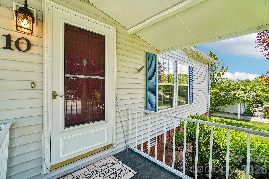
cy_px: 90
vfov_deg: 77.3
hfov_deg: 100.4
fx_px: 112
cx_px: 134
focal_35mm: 15
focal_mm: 10
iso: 100
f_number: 8
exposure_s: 1/50
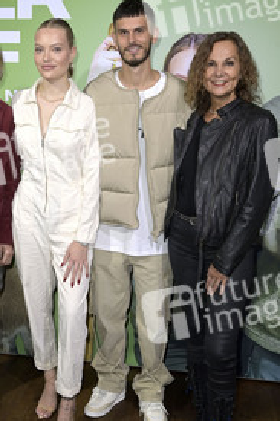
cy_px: 231
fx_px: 596
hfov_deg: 26.2
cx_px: 81
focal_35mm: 51
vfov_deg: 38.9
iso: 640
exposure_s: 1/160
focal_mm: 35
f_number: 5.6
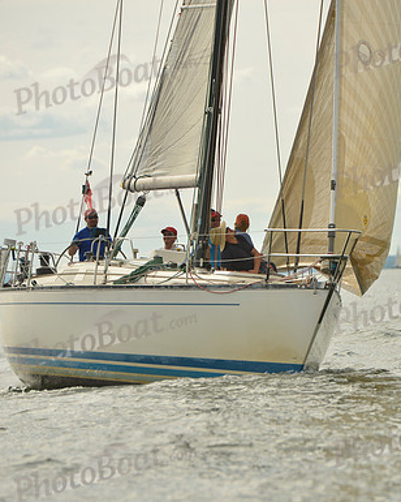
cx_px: 266
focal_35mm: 283
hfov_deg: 5.5
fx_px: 4198
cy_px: 251
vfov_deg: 6.8
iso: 200
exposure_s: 1/1250
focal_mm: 200
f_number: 6.3
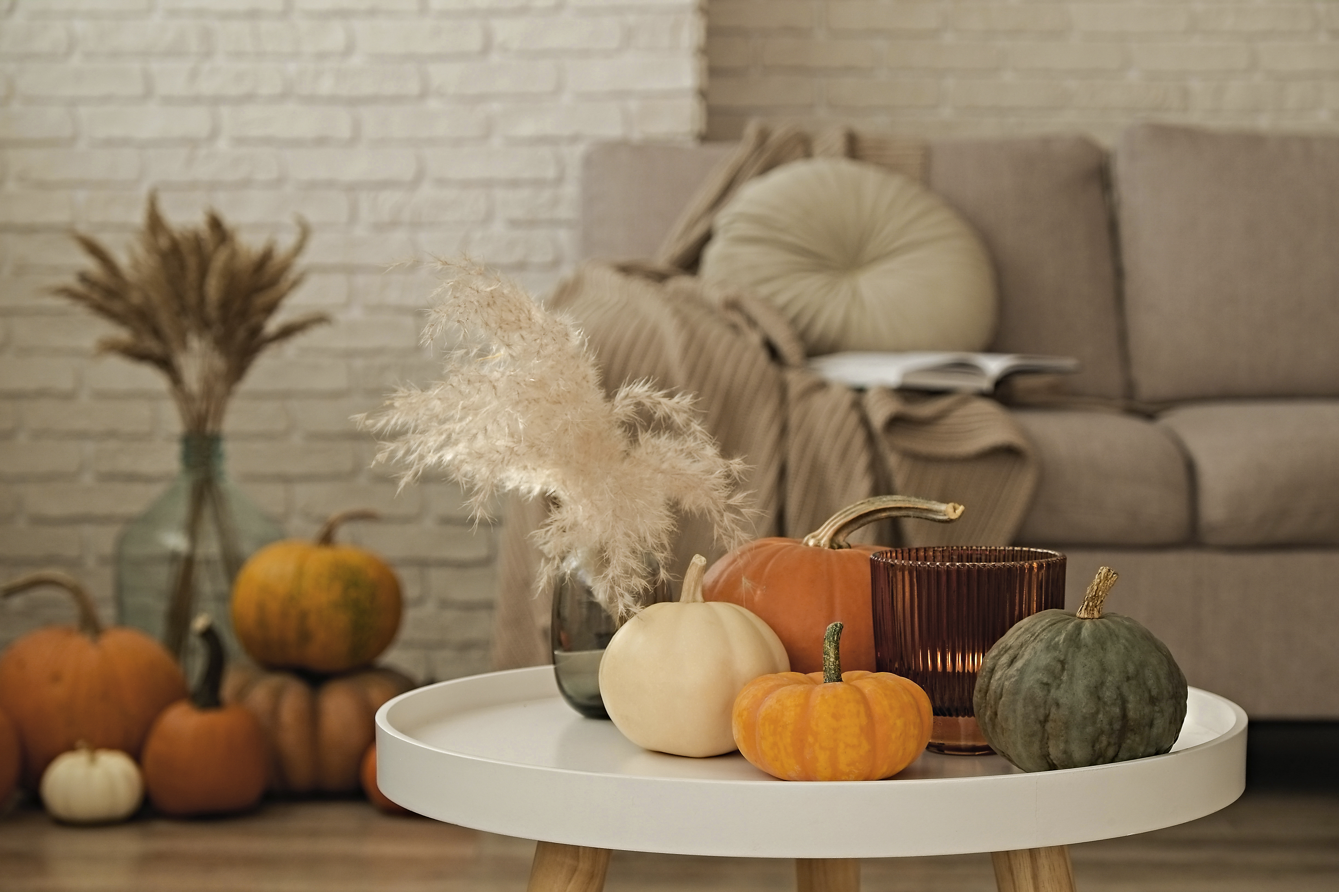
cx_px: 670
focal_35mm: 76
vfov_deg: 17.9
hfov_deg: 26.7
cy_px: 446
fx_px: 2827
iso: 200
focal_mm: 50.5
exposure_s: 1/125
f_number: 6.4
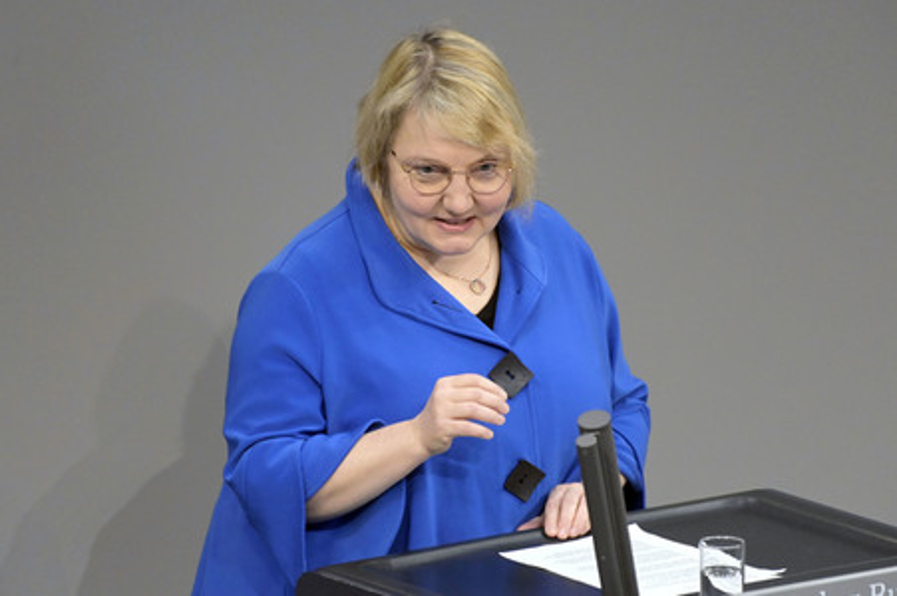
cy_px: 298
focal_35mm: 500
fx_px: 12449
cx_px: 448
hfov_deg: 4.1
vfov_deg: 2.7
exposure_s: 1/320
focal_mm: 500
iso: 12800
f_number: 5.6
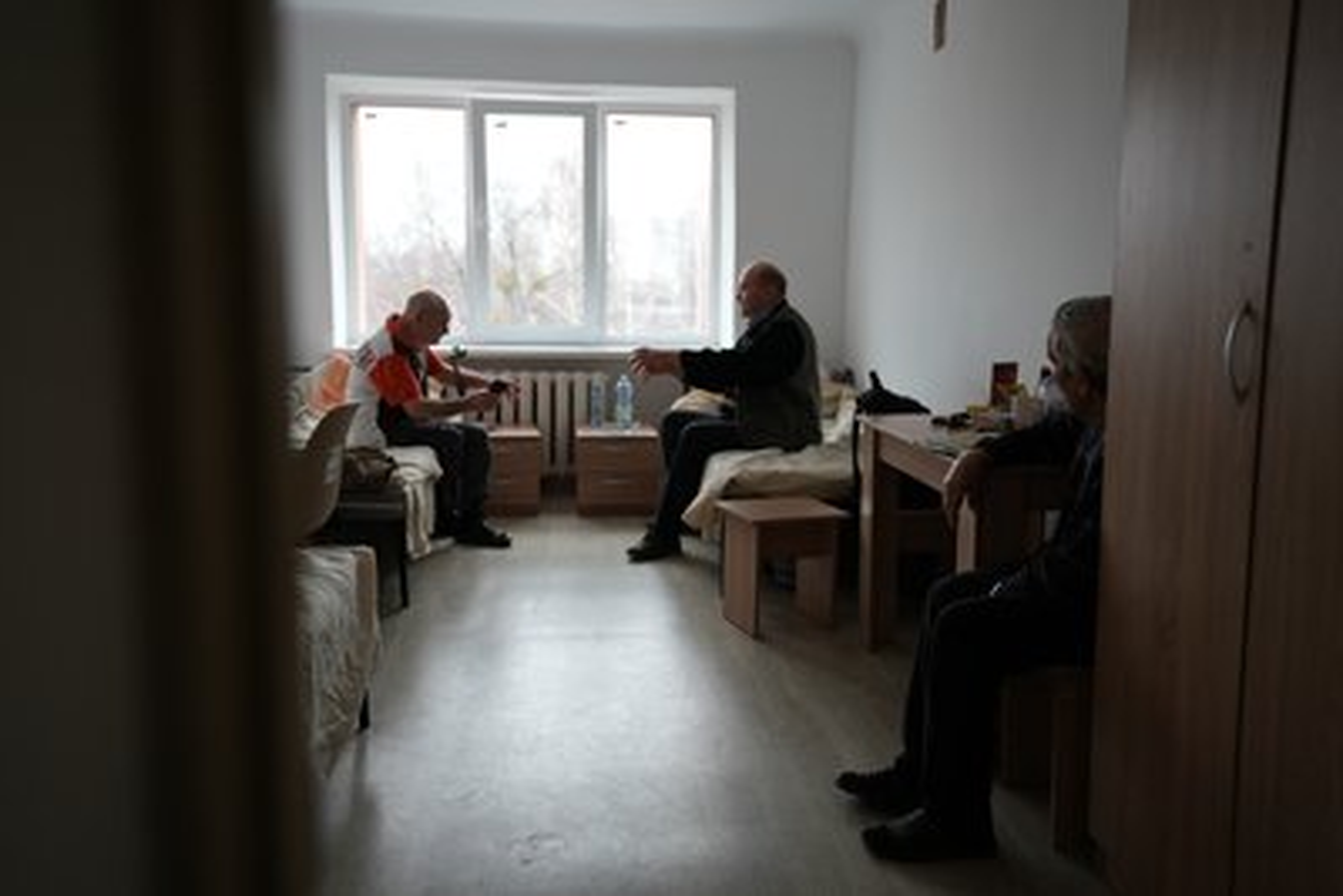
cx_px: 672
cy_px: 448
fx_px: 1120
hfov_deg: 61.9
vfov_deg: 43.6
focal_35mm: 30
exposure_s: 1/50
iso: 200
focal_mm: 30
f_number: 2.8
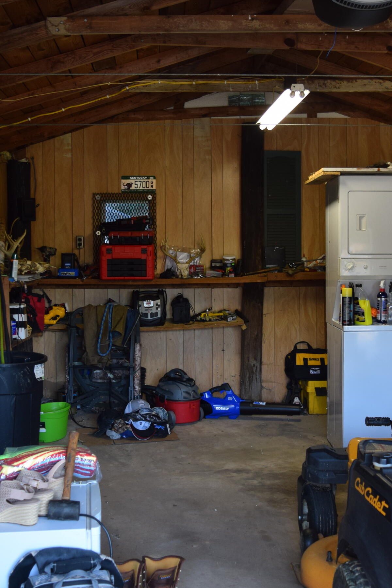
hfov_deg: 29.8
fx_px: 735
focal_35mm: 45
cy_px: 284
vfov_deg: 43.6
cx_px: 239
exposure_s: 1/60
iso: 400
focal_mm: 18
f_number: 4
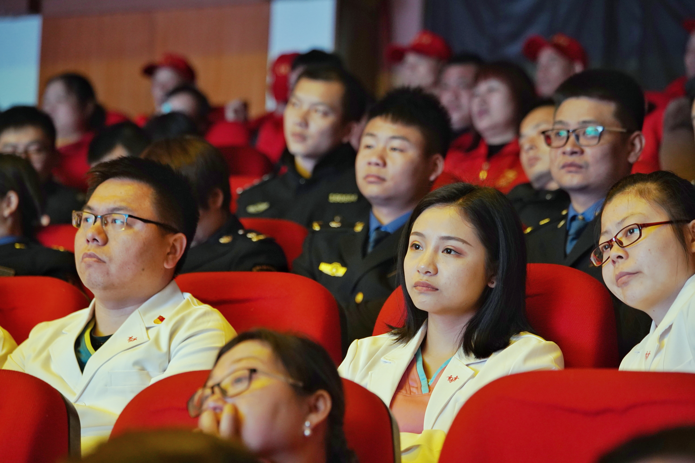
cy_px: 232
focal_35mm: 120
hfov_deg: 17.1
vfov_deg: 11.4
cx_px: 348
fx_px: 2316
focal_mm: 120
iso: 3200
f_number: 4.5
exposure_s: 1/60
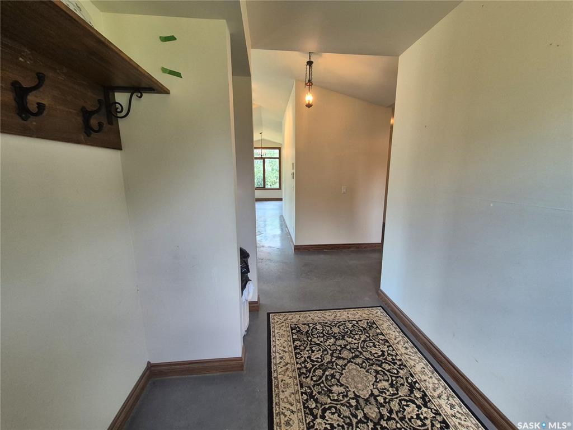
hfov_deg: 106.2
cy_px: 215
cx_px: 286
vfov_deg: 89.9
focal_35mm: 13
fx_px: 215
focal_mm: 1.74
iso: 100
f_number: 2.2
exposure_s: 1/60
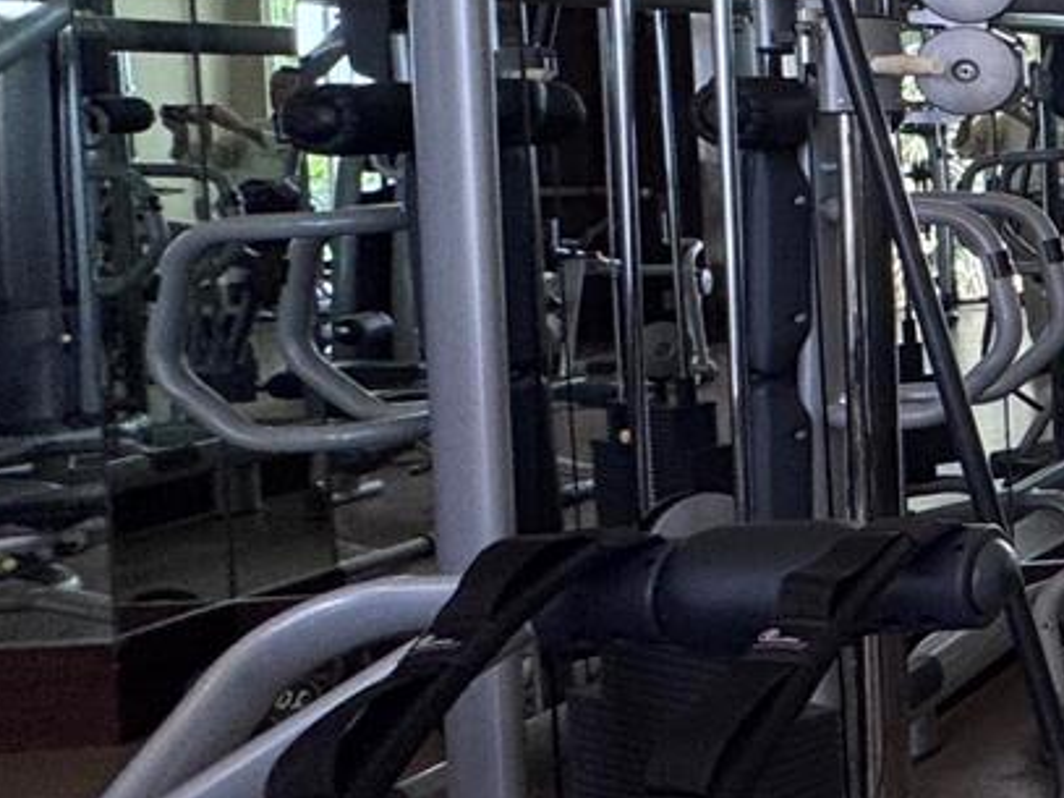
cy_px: 154
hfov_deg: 20.0
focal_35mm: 55
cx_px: 2070
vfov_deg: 26.0
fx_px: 1690
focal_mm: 2.22
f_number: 2.2
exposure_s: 1/120
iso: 50
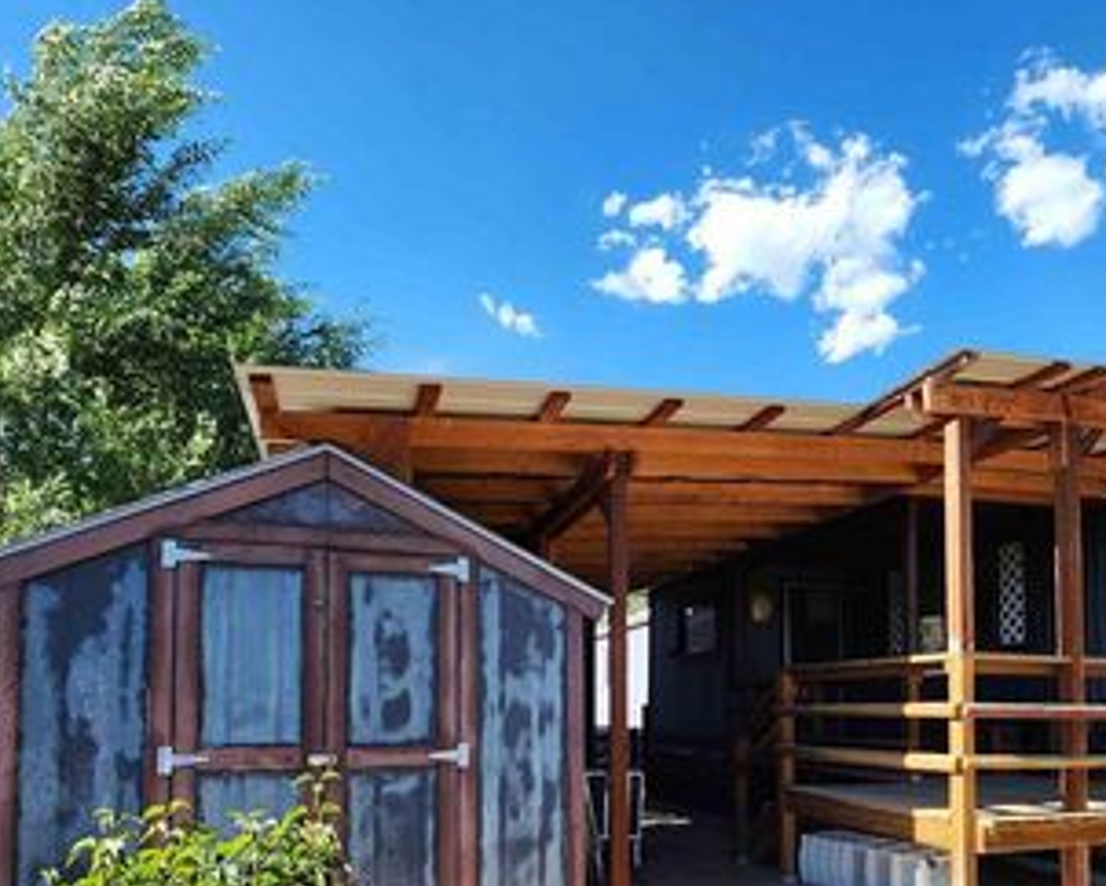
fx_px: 688
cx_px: 641
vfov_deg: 61.6
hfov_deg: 77.0
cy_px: 672
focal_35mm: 21
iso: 50
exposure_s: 1/761
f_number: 2.2
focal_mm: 2.2
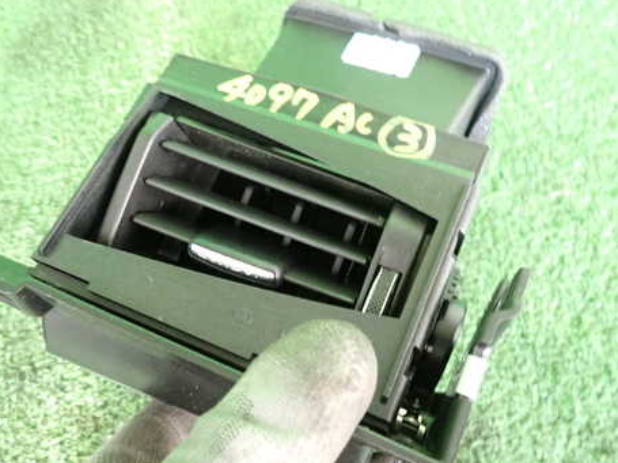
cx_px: 292
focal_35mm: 33
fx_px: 589
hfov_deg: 55.3
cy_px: 244
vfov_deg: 42.9
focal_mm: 4.5
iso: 500
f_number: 2
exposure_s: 1/30
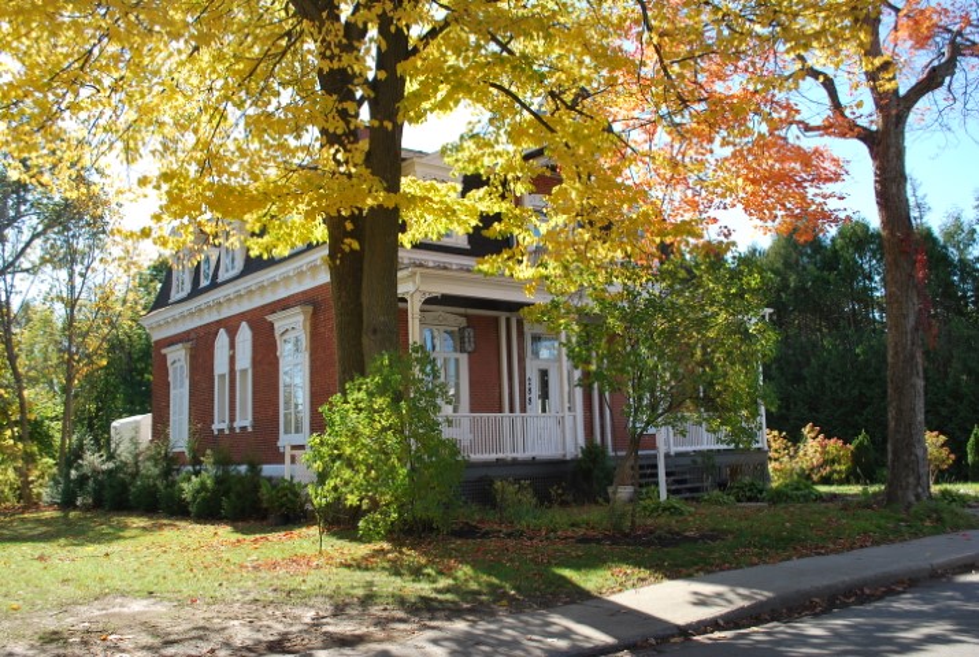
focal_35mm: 33
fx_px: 899
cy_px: 328
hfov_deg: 57.1
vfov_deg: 40.1
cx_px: 490
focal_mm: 22
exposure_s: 1/125
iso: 100
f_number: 6.3
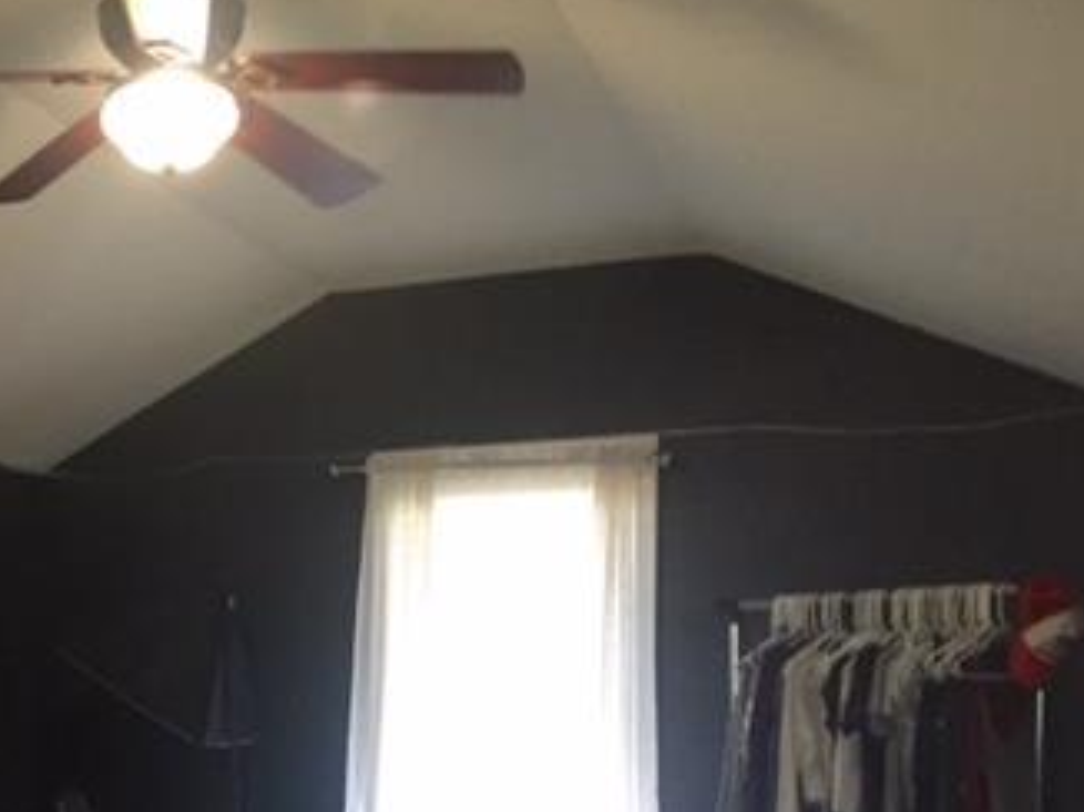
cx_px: 126
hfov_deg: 32.3
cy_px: 775
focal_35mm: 57
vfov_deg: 24.7
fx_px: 1784
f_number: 2.2
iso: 250
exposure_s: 1/17
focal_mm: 4.15
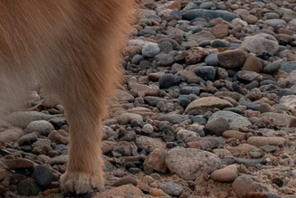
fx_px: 1647
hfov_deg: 9.5
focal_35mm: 200
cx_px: -323
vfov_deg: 6.7
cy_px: -156
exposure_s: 1/250
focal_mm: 24
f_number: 5.6
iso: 250
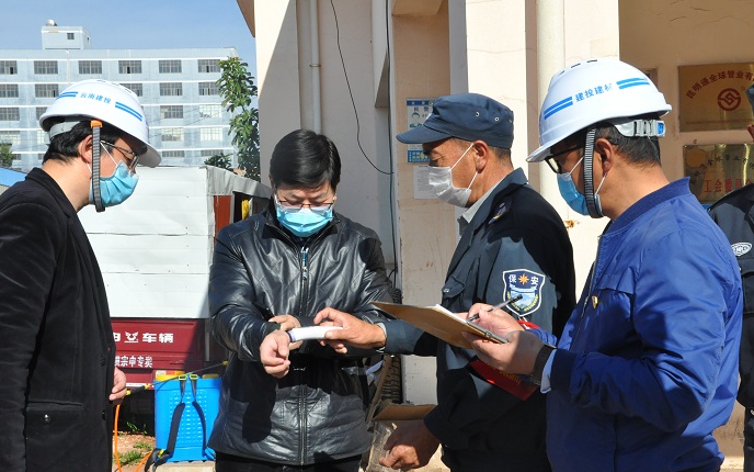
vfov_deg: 22.0
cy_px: 236
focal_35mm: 59
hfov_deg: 34.5
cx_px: 380
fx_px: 1212
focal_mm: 38
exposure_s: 1/640
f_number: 13
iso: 800
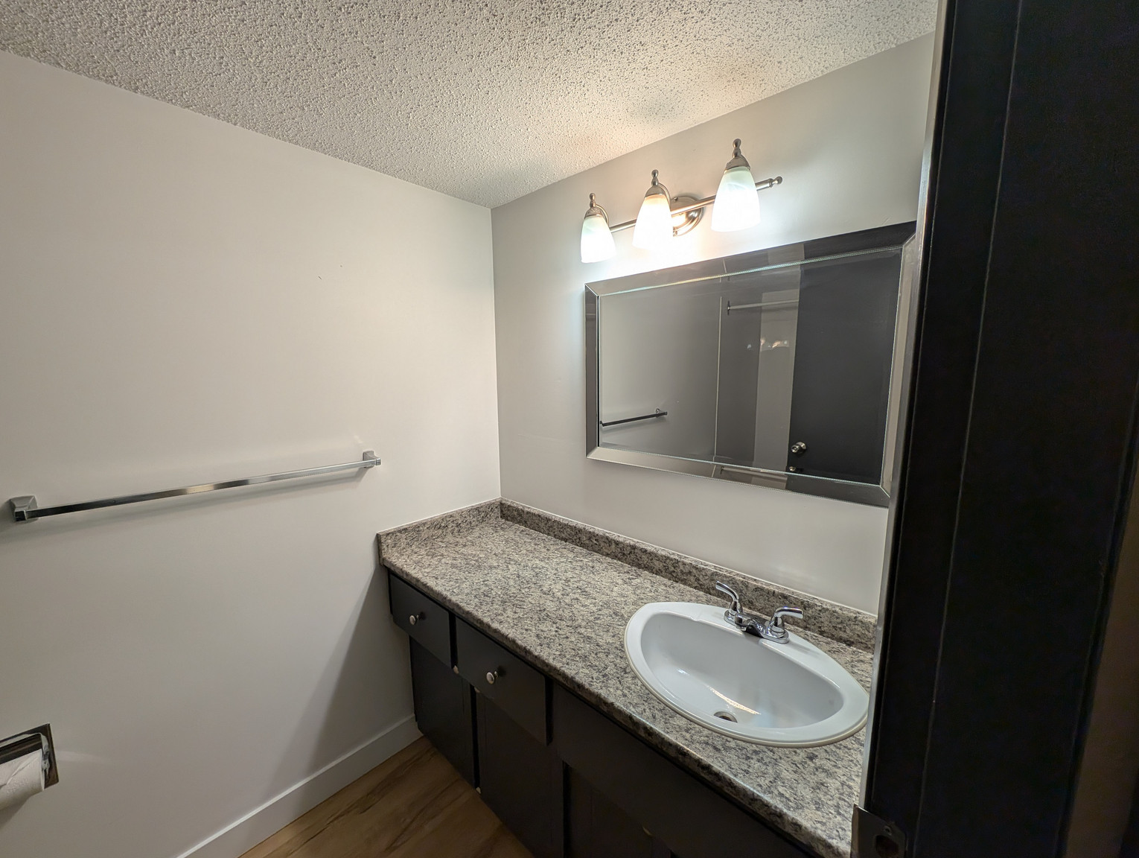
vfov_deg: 94.6
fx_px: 395
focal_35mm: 12
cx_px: 570
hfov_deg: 110.5
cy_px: 429
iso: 44
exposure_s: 1/120
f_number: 1.95
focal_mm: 2.23
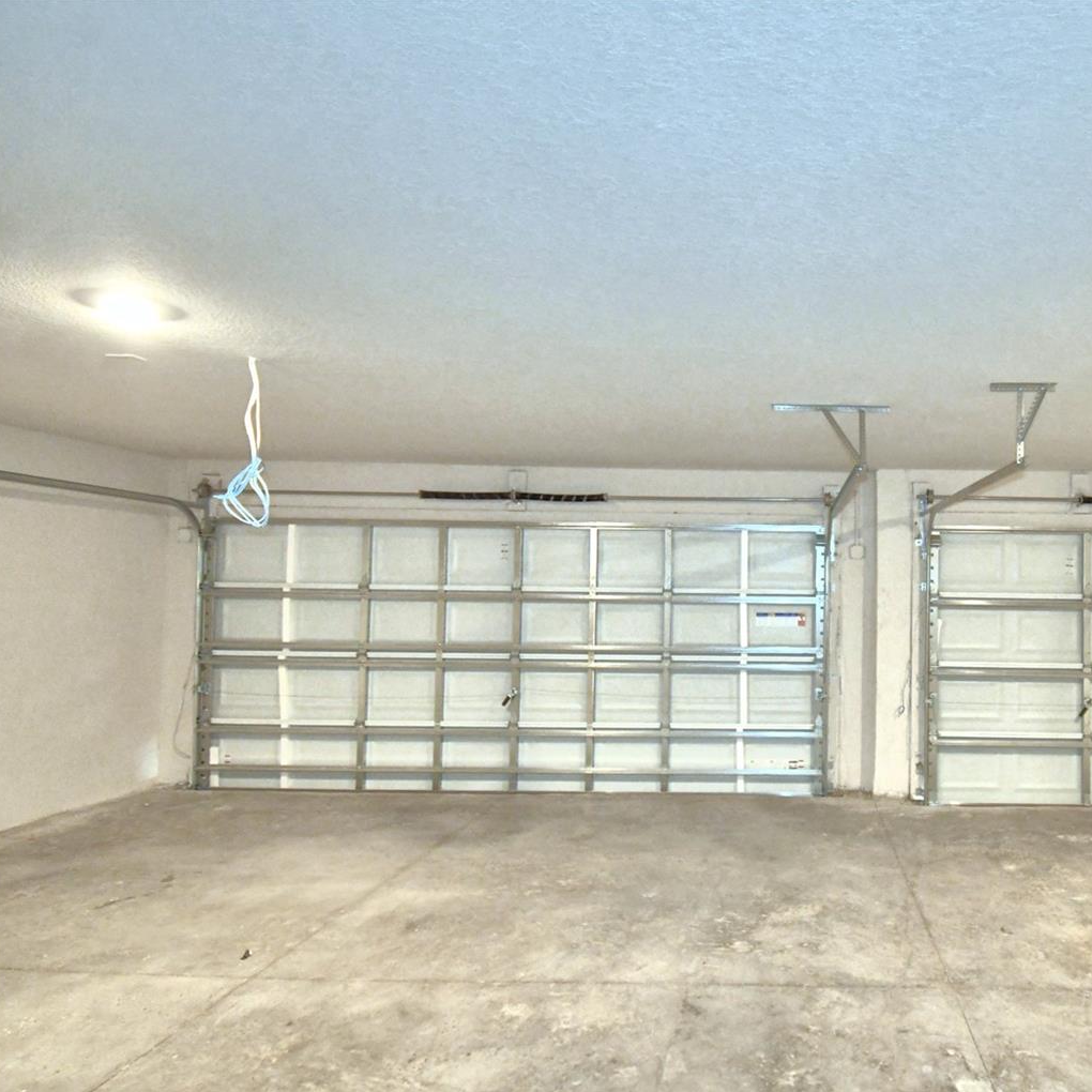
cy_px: 568
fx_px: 714
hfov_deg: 70.7
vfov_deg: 74.8
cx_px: 793
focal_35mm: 20
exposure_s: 1/30
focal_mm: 10
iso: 1600
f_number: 4.5
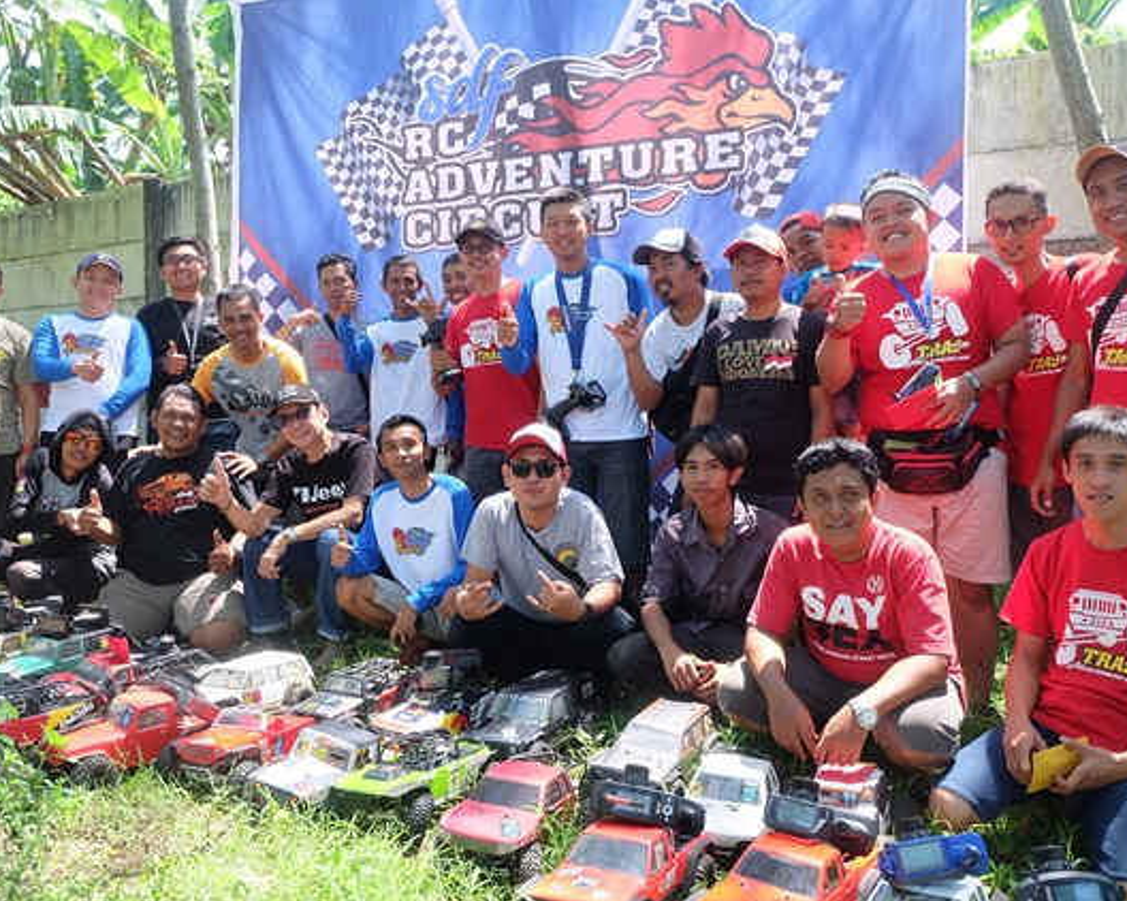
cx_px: 536
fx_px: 1100
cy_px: 454
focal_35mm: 33
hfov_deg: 54.2
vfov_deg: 44.5
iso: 800
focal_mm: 19.2
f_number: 6.4
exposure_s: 1/250
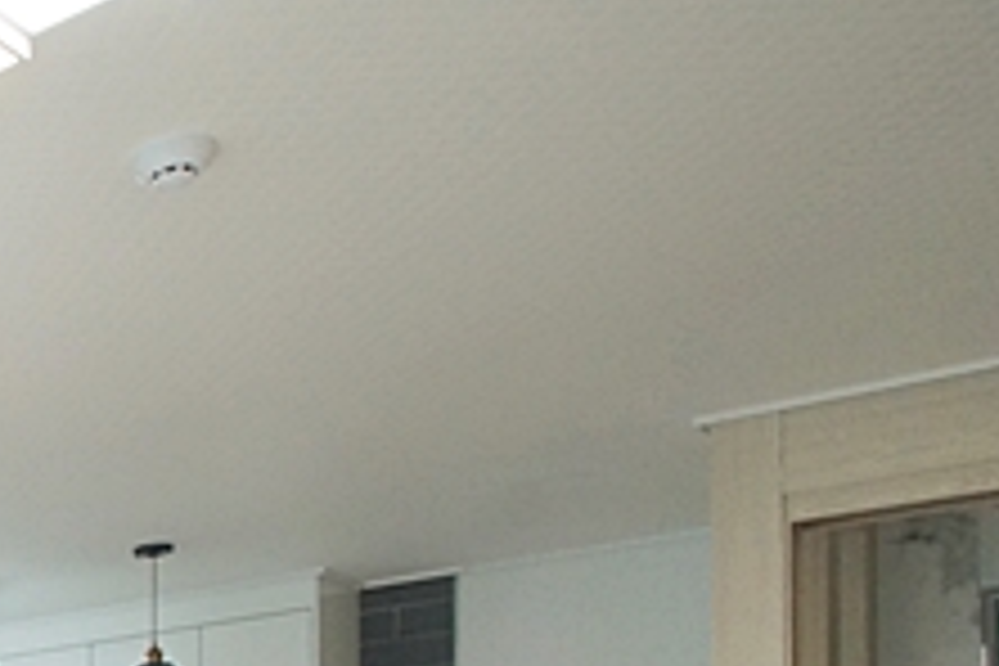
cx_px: -621
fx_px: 1498
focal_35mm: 54
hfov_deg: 24.7
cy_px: 940
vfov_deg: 21.7
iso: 800
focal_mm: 10
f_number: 9
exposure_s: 1/50
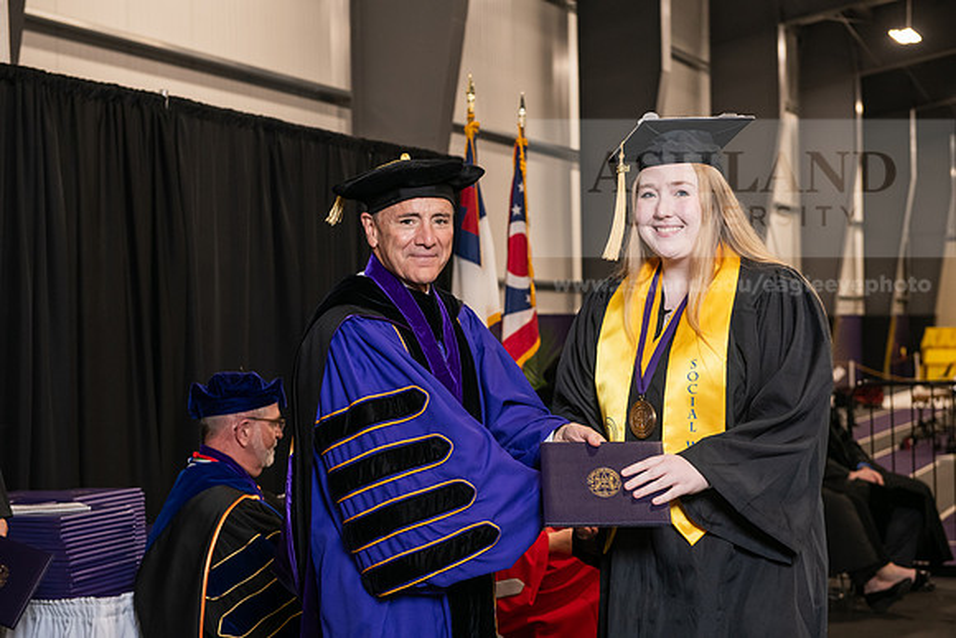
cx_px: 478
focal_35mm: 62
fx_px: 1647
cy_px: 319
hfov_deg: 32.4
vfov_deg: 21.9
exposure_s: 1/125
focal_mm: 62
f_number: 5
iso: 1600
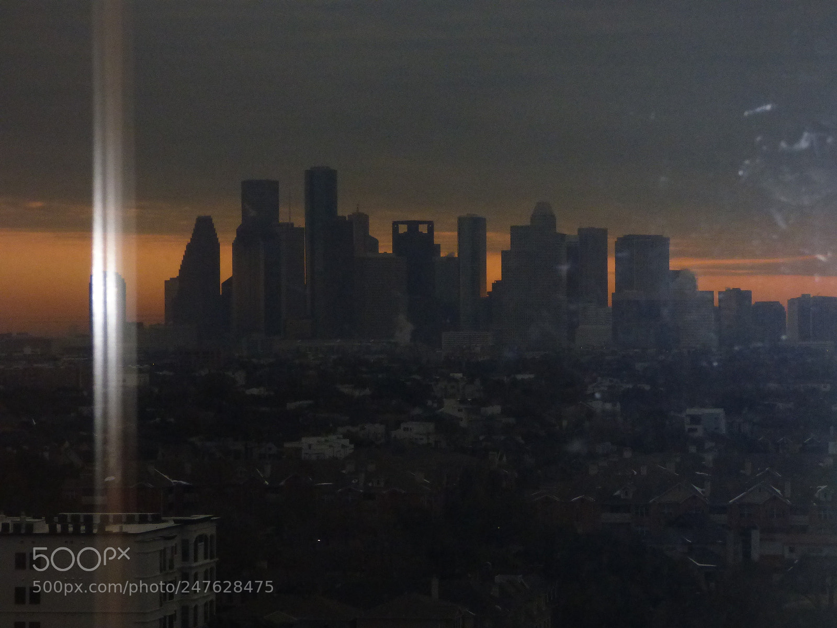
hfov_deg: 15.8
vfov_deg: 11.9
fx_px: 3022
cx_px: 418
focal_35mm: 125
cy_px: 314
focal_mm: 22.39
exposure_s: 1/1000
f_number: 5.2
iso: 800
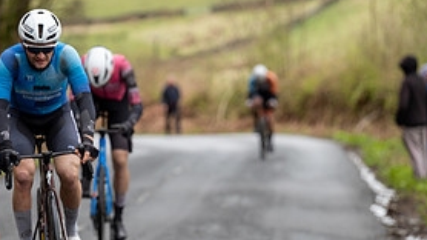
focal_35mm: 324
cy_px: 82
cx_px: -2
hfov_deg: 6.6
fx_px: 3666
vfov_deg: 3.7
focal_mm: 148
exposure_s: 1/1000
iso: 640
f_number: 3.5
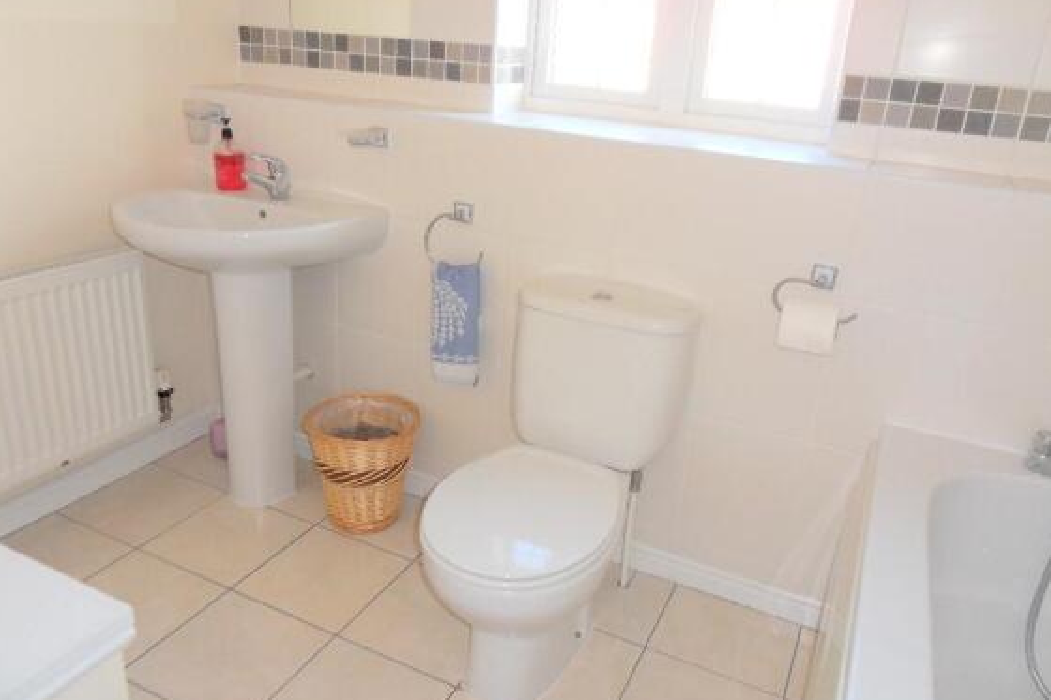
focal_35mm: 26
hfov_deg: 69.4
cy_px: 327
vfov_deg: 49.5
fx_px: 759
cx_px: 540
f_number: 3.3
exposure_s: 1/45
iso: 100
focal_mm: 4.2
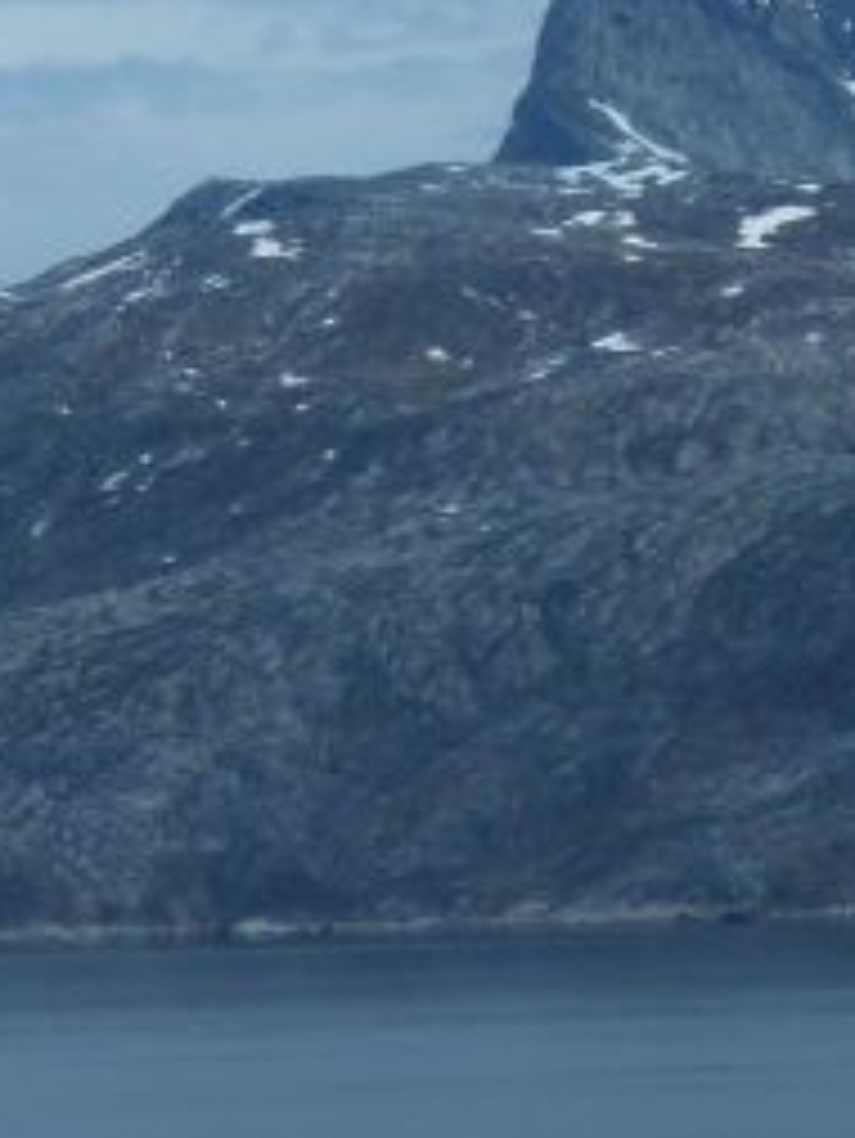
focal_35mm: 329
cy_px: 180
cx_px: 117
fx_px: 10826
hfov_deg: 4.5
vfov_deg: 6.0
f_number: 5.6
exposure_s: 1/800
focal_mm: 17
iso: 80
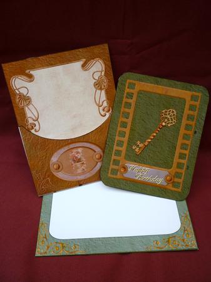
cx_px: 106
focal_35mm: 29
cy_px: 141
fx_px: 236
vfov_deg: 61.7
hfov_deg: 48.2
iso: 80
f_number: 3.3
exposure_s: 1/100
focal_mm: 5.2
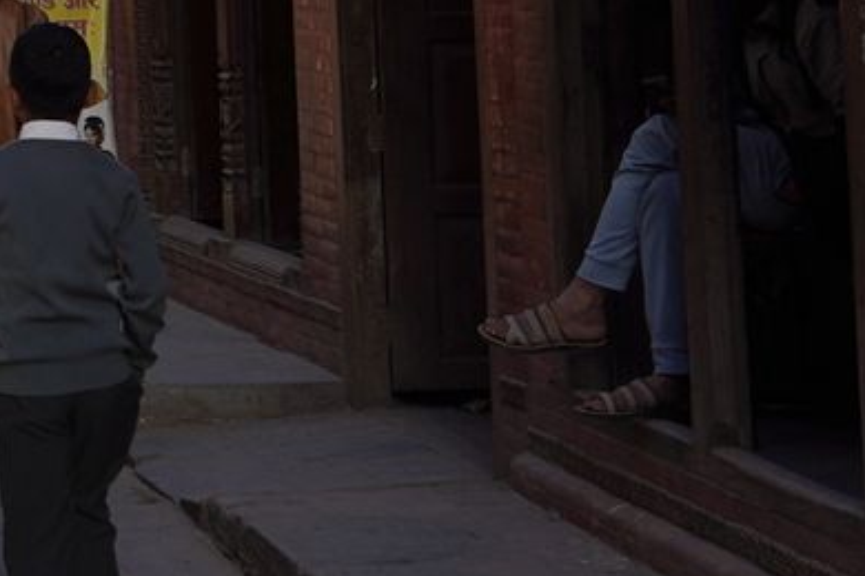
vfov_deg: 10.7
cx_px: -448
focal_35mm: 123
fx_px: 2955
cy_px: -337
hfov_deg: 15.3
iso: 100
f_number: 9
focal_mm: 24
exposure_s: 1/100
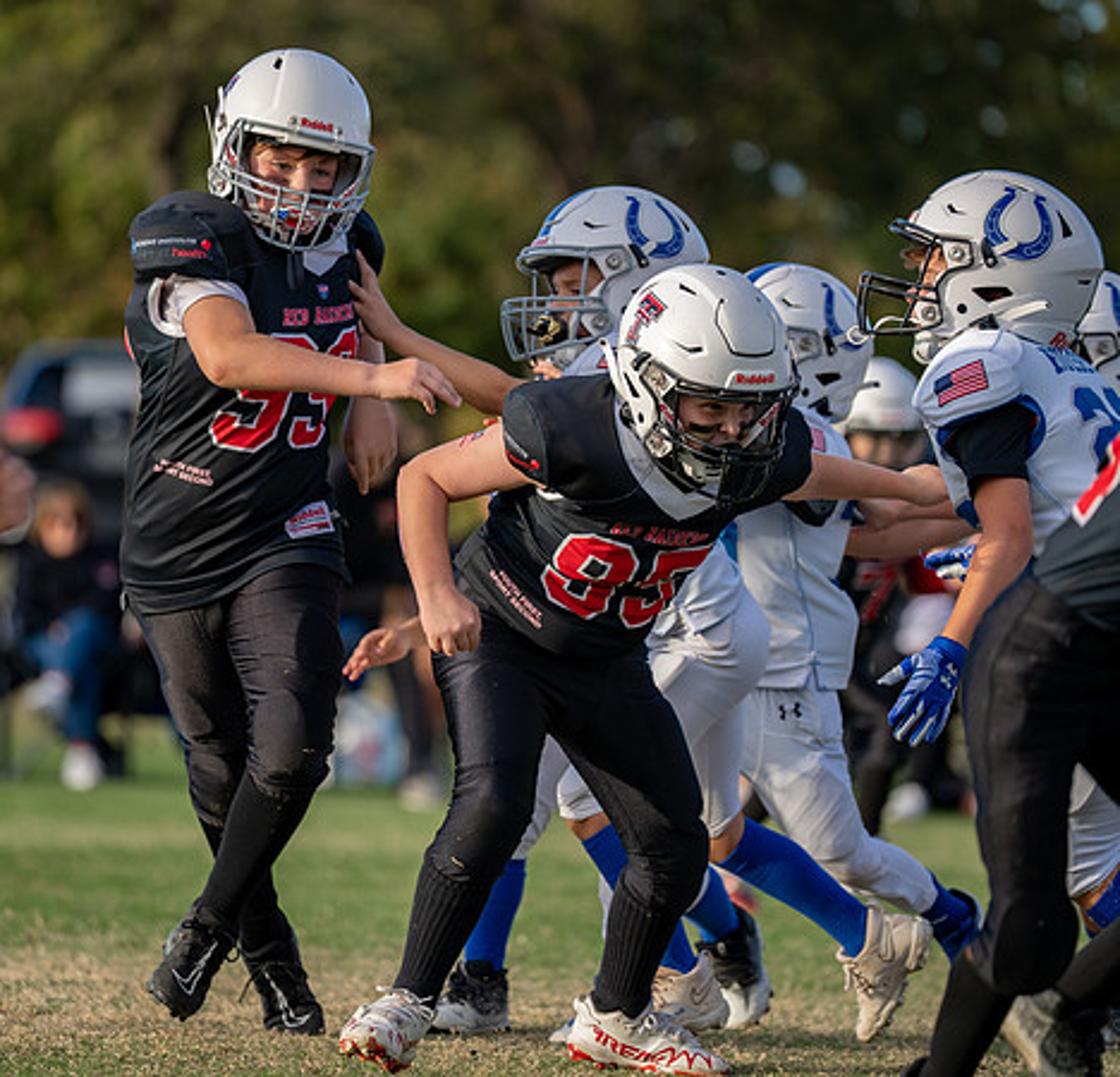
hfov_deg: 7.0
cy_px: 479
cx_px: 416
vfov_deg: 6.7
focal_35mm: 256
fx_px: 9176
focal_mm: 175
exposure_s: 1/1250
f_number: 2.8
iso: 160
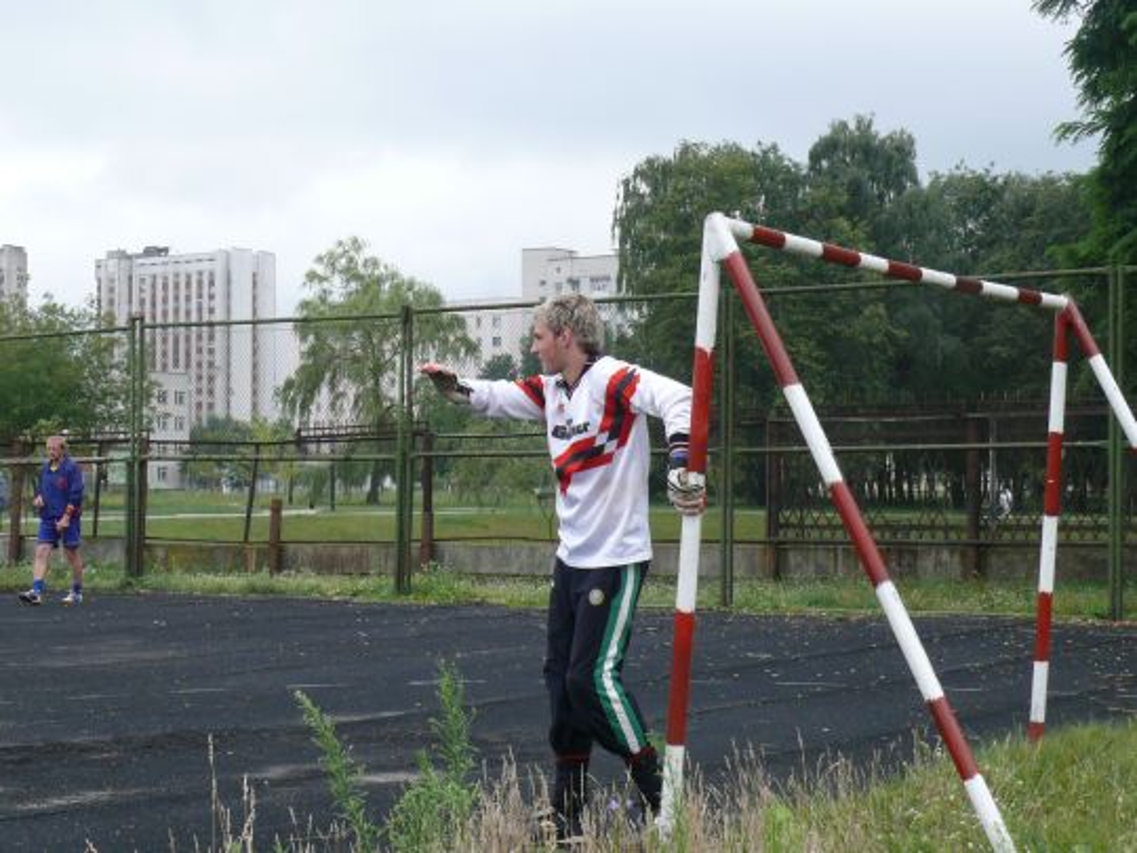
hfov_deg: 28.6
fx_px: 2234
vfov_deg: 21.6
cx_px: 568
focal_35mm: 68
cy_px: 426
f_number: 5.6
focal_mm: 10.8
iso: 100
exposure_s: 1/200
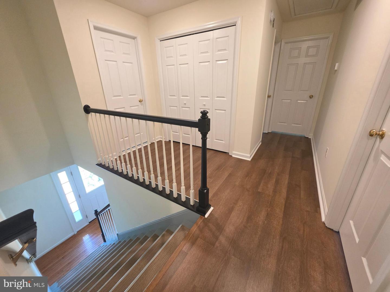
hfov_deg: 106.2
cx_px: 195
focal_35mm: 13
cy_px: 146
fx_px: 146
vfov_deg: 89.9
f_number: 1.9
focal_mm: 2.2
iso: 250
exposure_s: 1/120
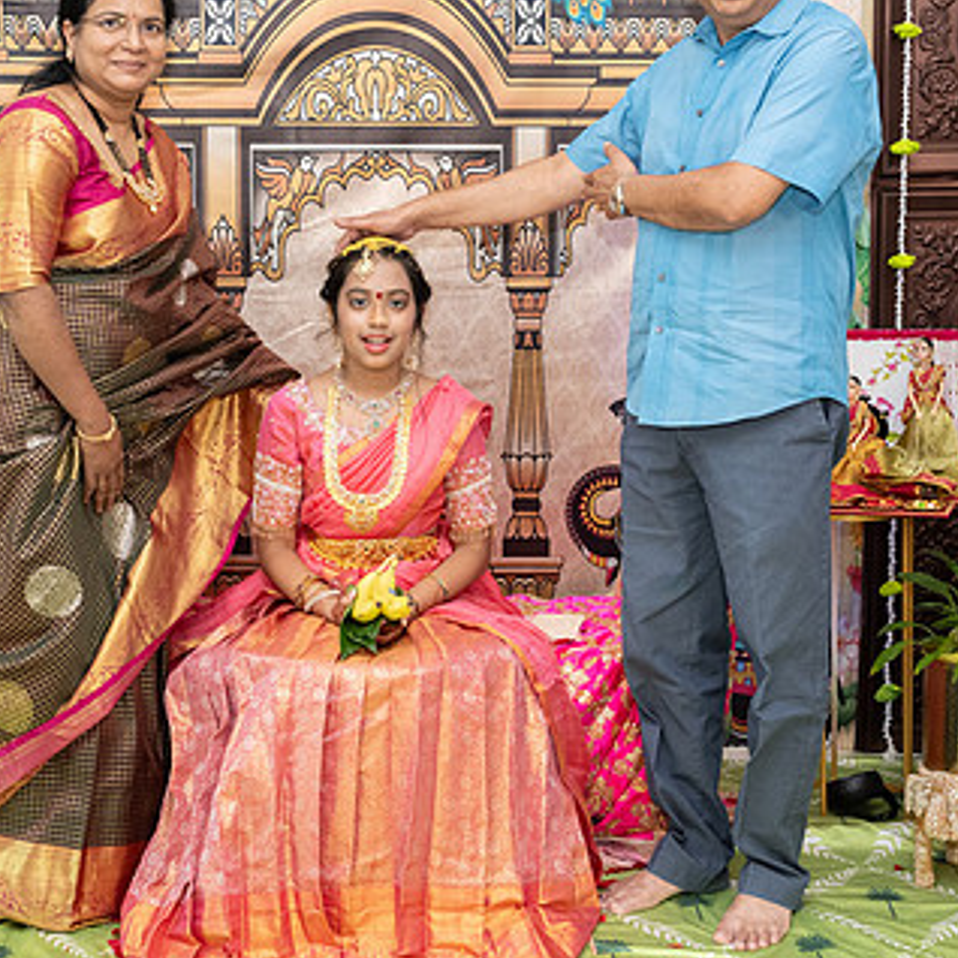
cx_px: 434
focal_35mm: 57
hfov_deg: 30.0
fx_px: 1785
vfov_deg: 30.0
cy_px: 428
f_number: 4
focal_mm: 31.5
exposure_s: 1/160
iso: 1600
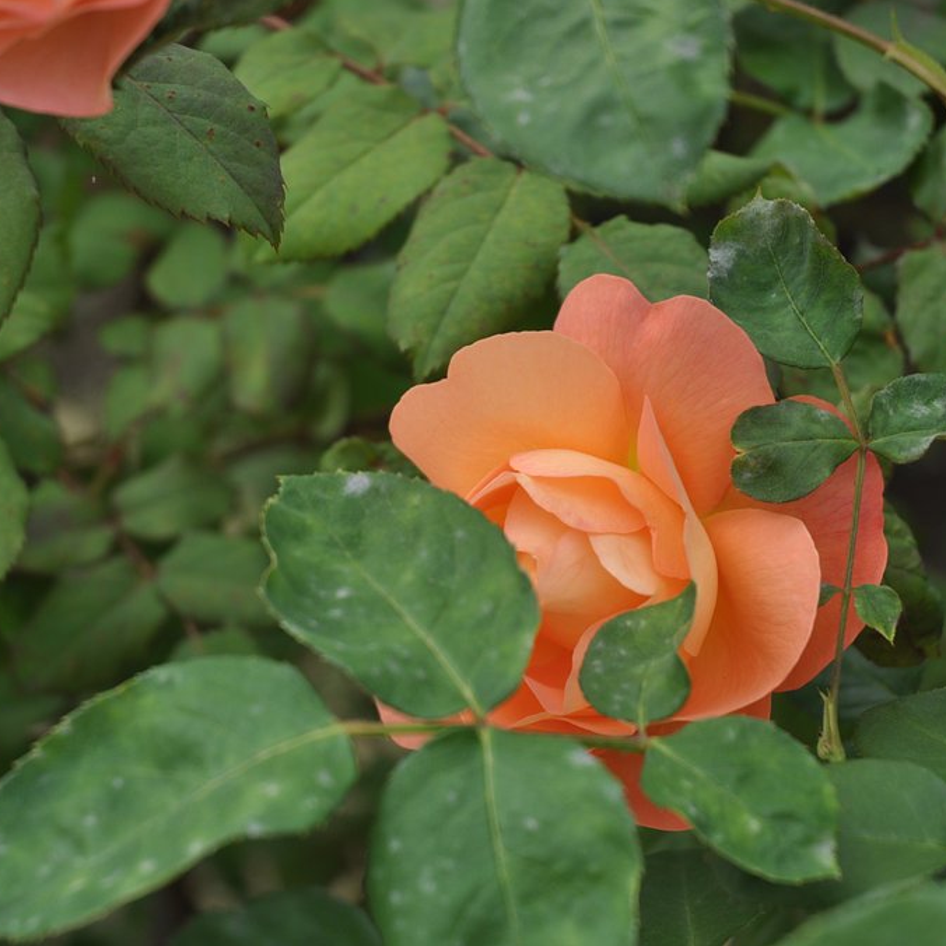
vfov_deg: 12.9
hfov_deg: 12.9
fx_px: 4174
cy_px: 472
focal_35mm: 135
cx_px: 427
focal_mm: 70
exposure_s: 1/160
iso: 200
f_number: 4.5
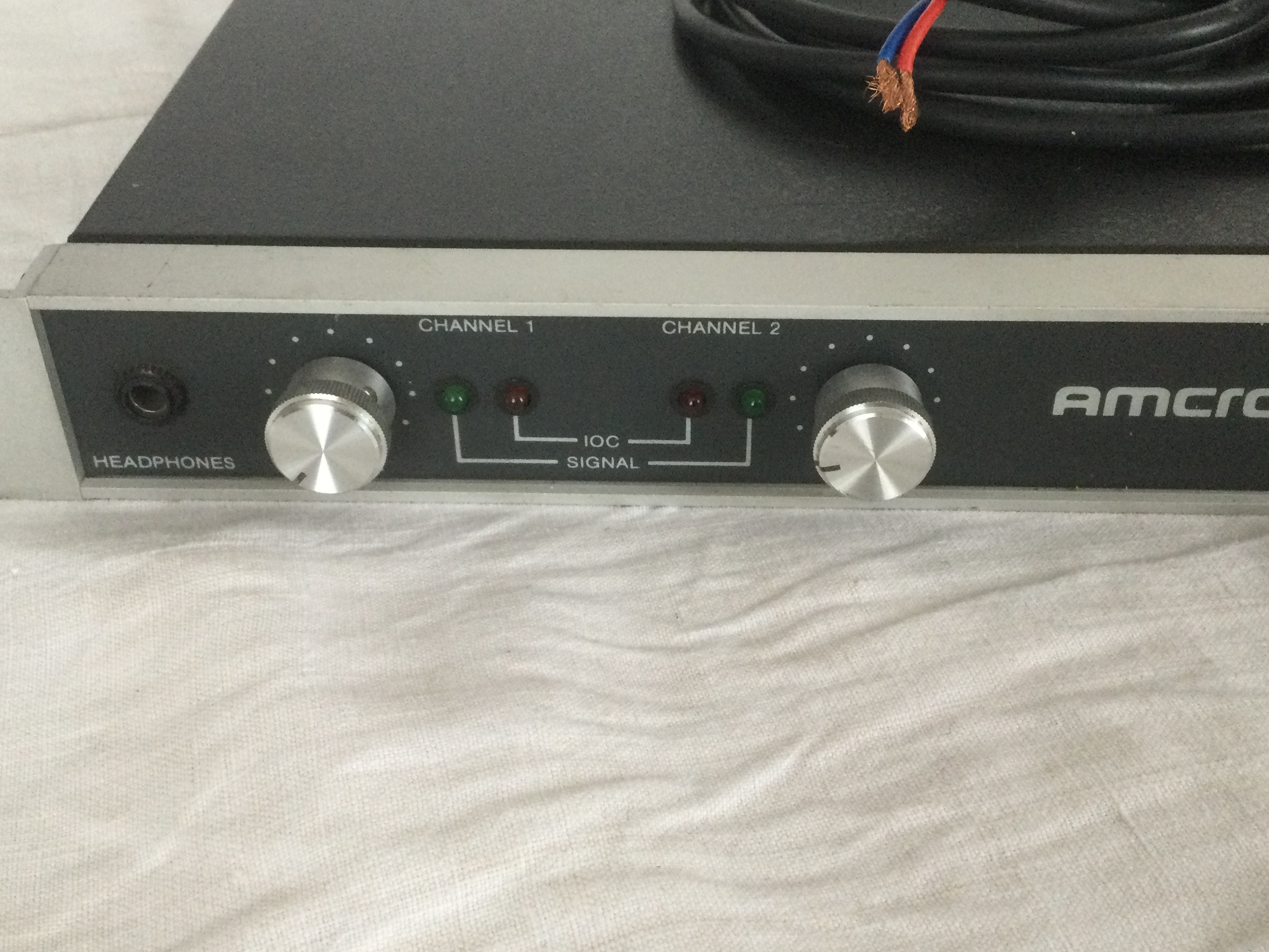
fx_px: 1503
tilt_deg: -39.1
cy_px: 411
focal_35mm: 41
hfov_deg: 45.8
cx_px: 654
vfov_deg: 35.1
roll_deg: +0.3
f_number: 2.4
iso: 200
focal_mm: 3.3
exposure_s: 1/33
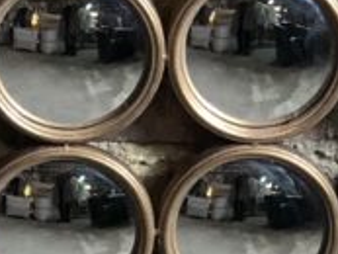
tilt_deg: -22.2
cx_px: 8
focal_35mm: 308
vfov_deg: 4.8
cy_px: 70
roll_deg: +0.1
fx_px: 3009
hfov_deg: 6.4
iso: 160
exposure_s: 1/17
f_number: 2.4
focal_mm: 6
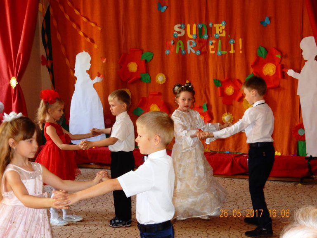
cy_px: 119
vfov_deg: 24.4
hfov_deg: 32.2
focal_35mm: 60
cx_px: 158
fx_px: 549
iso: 250
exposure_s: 1/30
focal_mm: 10.7
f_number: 4.5
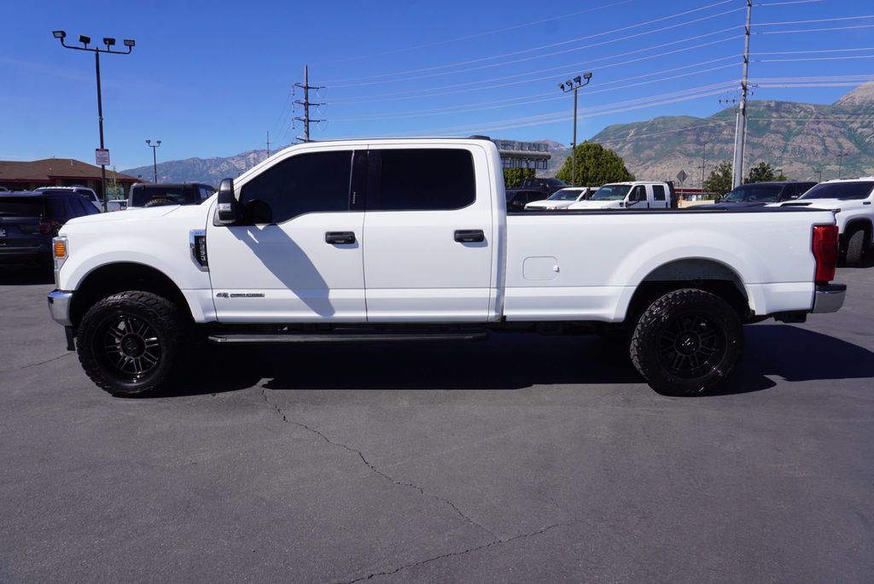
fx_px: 583
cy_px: 292
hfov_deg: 73.7
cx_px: 437
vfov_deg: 53.2
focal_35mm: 24
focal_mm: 16
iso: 100
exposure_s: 1/200
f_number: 10
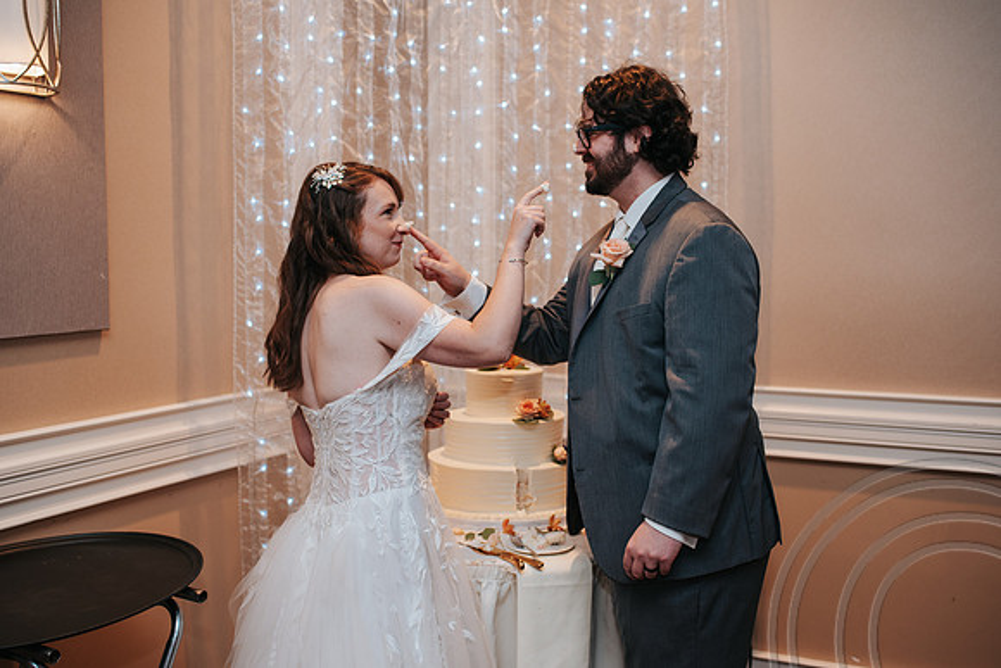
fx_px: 1070
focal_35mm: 38
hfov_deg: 50.1
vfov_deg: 34.7
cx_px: 483
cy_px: 342
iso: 800
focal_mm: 35
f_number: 2.8
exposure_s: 1/160
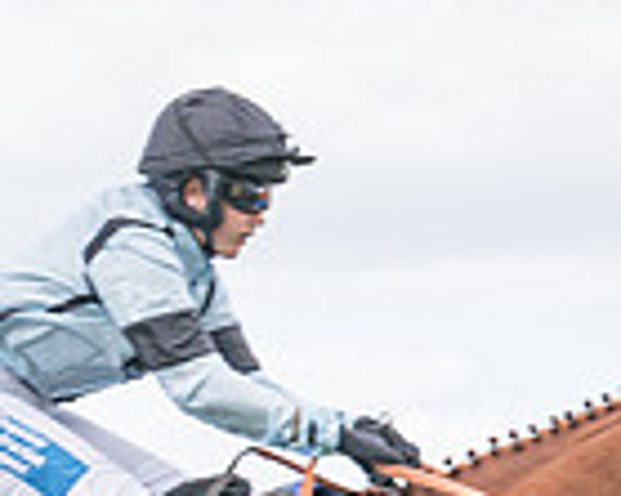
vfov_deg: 4.5
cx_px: 64
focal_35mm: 337
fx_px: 6189
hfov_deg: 5.7
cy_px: 859
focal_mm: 70
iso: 400
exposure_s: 1/1600
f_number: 4
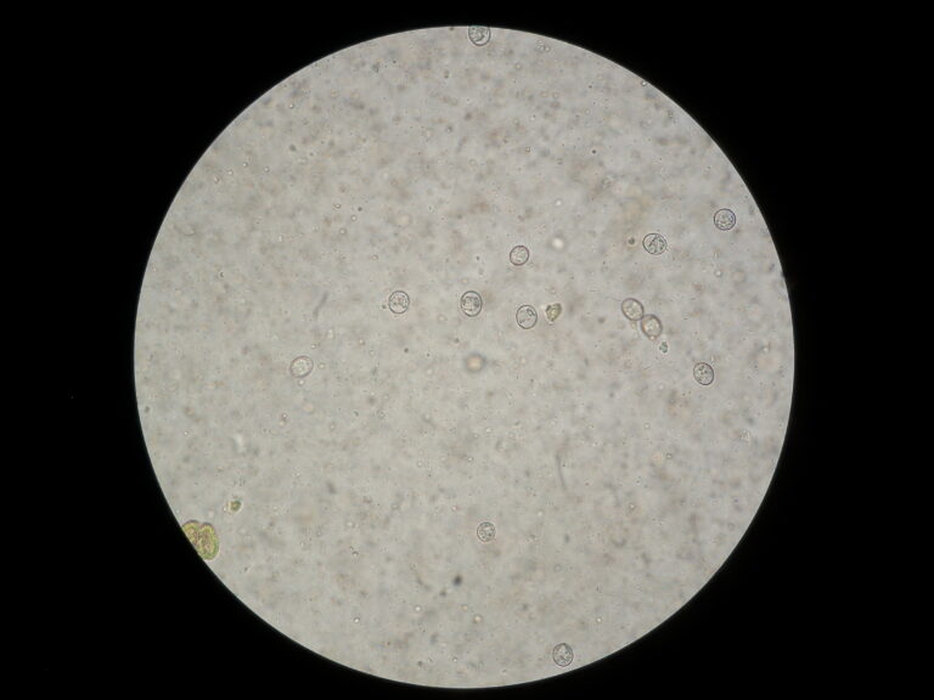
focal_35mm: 30
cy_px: 350
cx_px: 467
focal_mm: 6.4
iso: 50
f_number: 3.2
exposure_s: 1/50
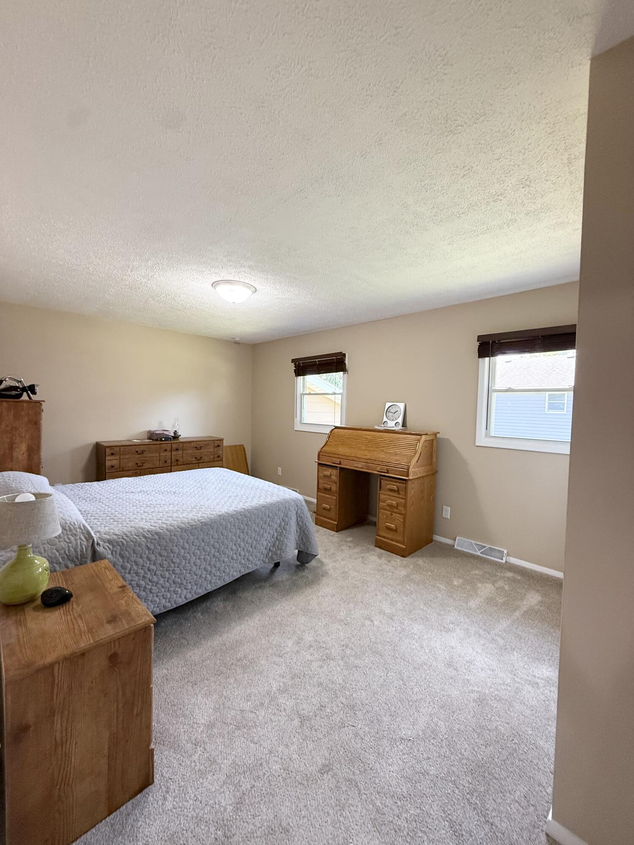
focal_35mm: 14
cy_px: 422
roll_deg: -1.5
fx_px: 342
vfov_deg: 102.1
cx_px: 317
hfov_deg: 85.7
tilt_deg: -1.8
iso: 500
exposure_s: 1/120
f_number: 2.2
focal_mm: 2.22
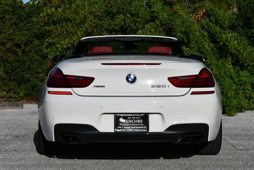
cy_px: 85
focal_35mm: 88
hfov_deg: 23.1
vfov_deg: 15.6
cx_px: 127
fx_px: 621
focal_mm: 44
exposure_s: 1/400
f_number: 10
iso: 100
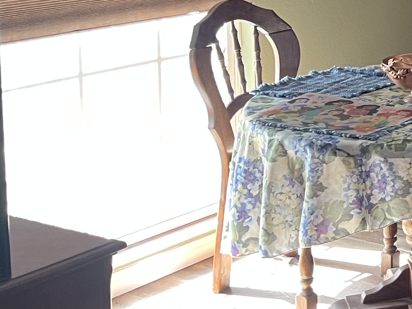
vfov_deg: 15.9
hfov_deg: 18.8
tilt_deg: -6.2
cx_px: 646
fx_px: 1071
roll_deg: -1.5
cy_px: -32
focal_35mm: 90
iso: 200
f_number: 1.6
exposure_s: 1/60
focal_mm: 5.1
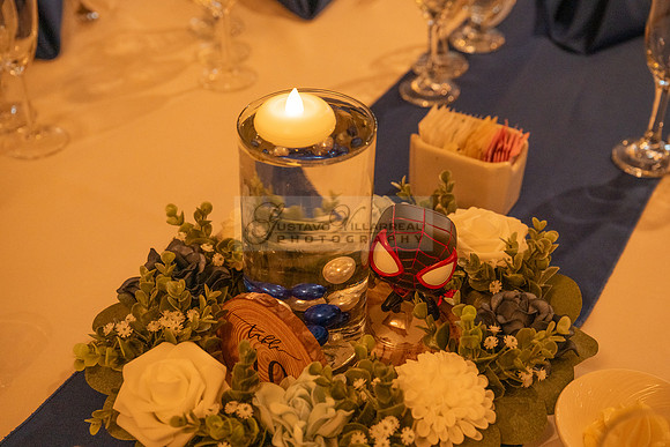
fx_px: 894
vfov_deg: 28.1
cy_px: 224
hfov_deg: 41.1
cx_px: 335
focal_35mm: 48
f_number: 5
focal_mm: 48
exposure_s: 1/80
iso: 1600
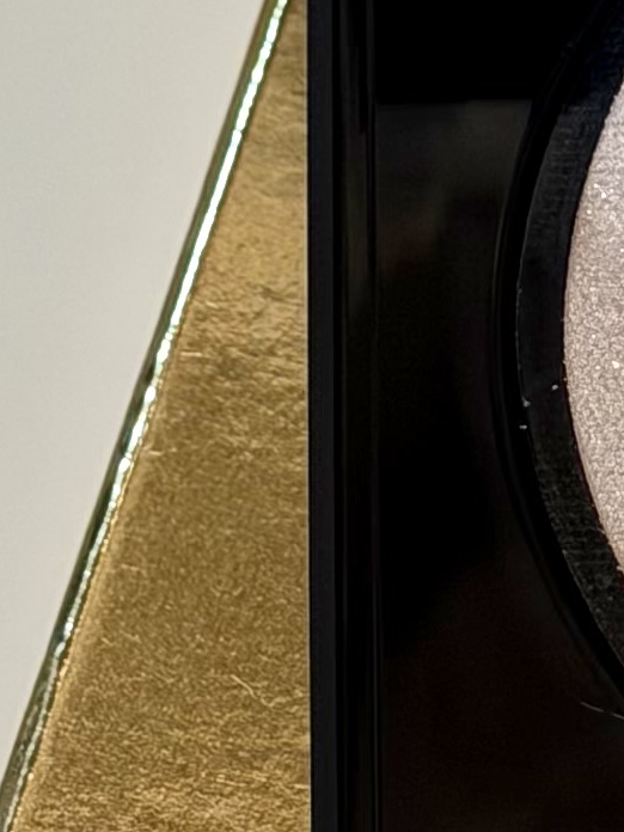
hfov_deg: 5.3
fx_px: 6682
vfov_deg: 7.1
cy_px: 8
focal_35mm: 278
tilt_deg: -65.8
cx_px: 1173
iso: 64
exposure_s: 1/120
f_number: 1.78
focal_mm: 6.76
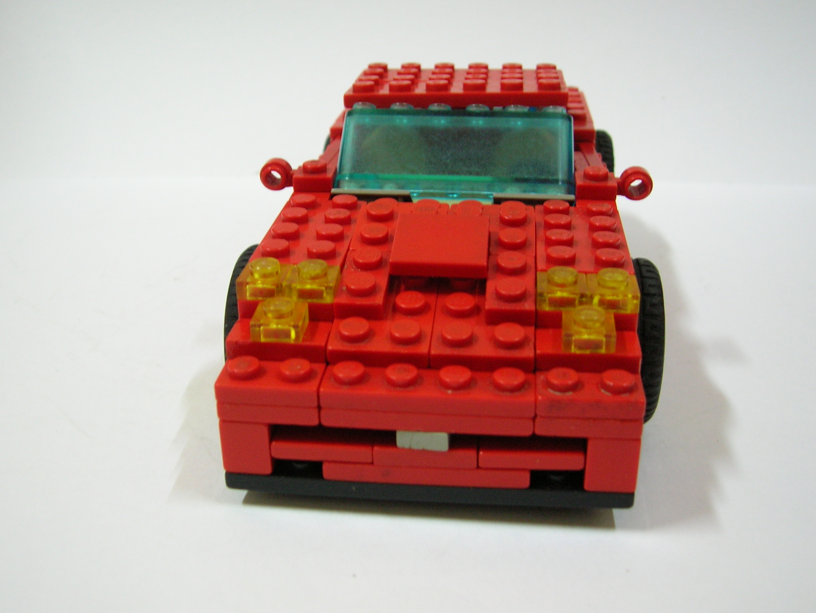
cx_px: 397
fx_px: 919
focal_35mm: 39
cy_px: 305
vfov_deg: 36.8
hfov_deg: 47.9
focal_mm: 6.4
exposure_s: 1/3.2
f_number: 3
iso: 100
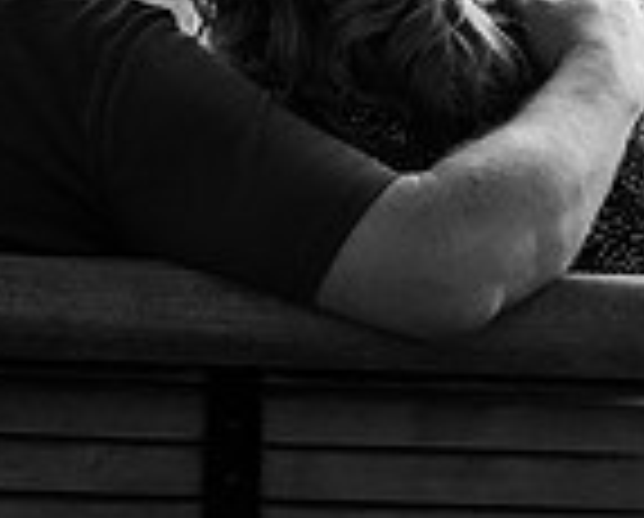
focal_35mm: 464
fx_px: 8862
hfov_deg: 4.1
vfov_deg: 3.3
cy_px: -250
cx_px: -275
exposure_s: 1/200
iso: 2500
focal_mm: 122
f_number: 5.6
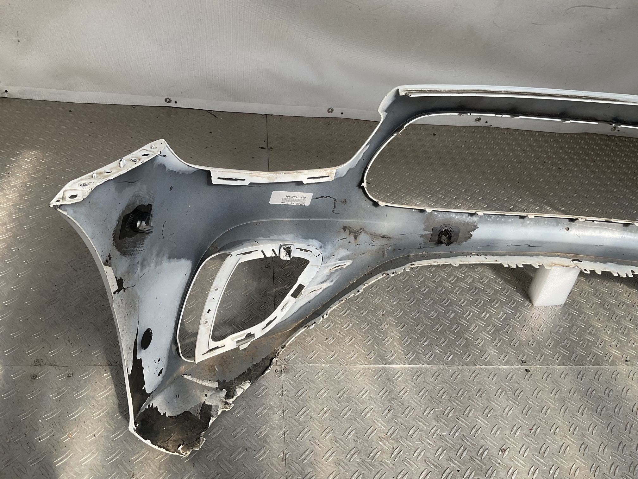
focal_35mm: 29
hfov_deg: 61.7
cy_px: 240
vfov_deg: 48.2
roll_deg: -12.2
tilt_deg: -38.9
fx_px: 534
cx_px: 319
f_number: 1.8
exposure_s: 1/792
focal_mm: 3
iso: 16
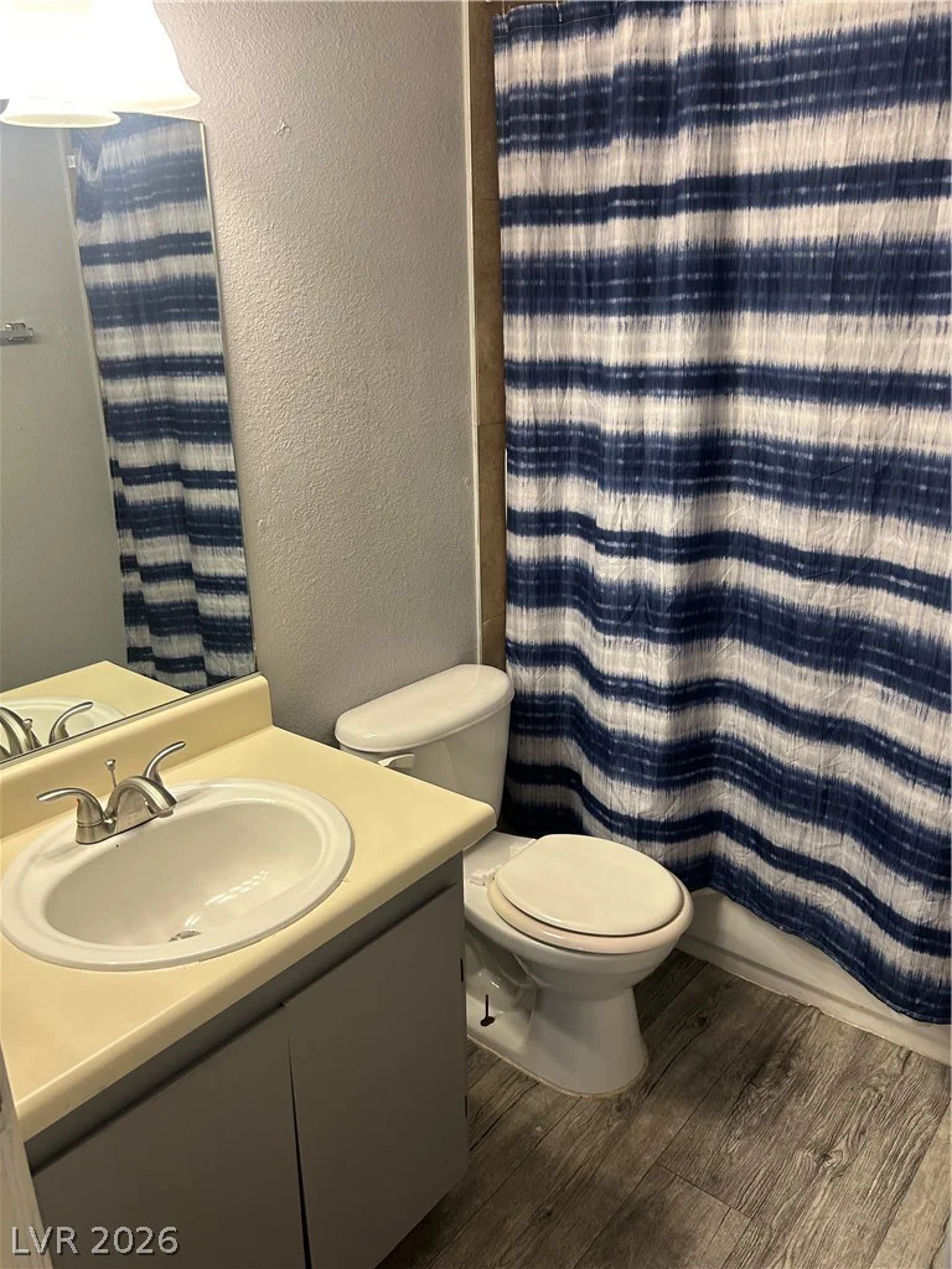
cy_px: 634
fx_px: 953
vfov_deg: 67.3
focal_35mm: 26
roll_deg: +2.3
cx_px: 476
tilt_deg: -16.7
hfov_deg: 53.1
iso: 125
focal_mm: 5.7
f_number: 1.5
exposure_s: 1/60
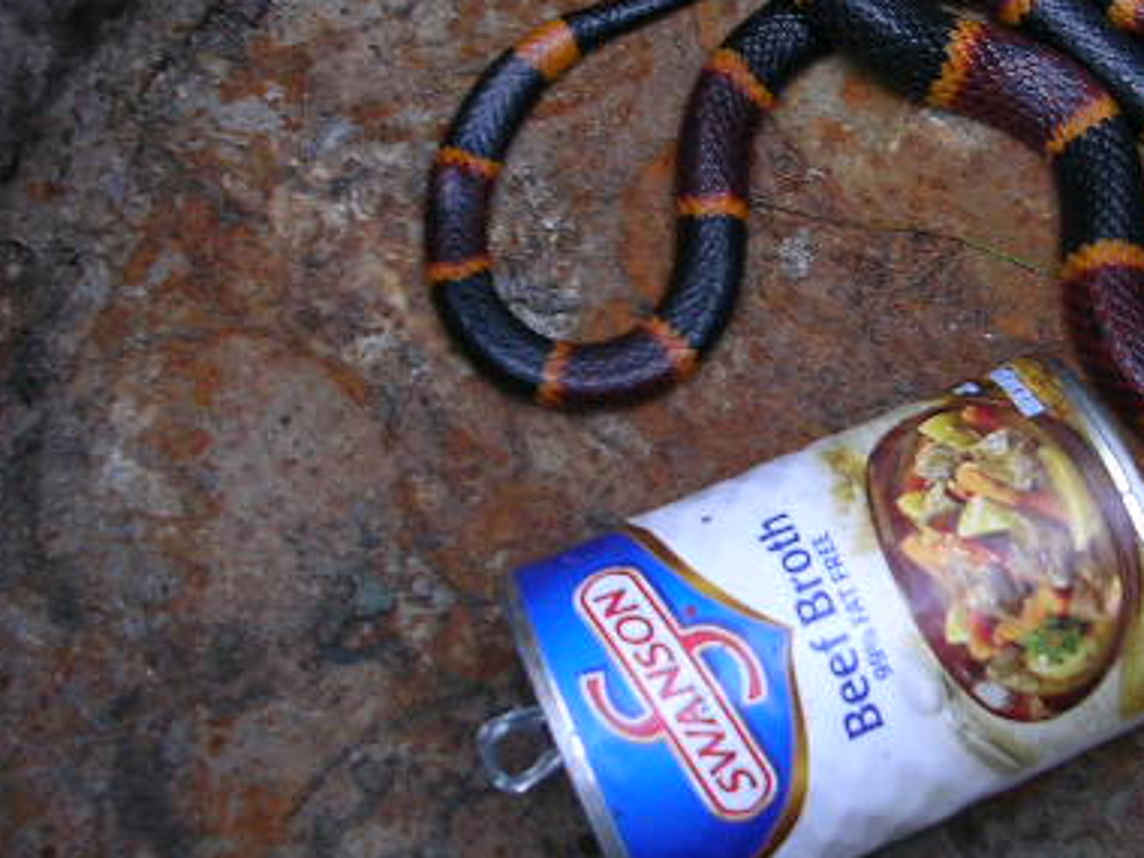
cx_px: 942
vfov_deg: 22.8
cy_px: 262
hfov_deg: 29.5
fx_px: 2115
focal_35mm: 64
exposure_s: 1/30
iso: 50
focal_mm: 5.8
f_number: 2.8
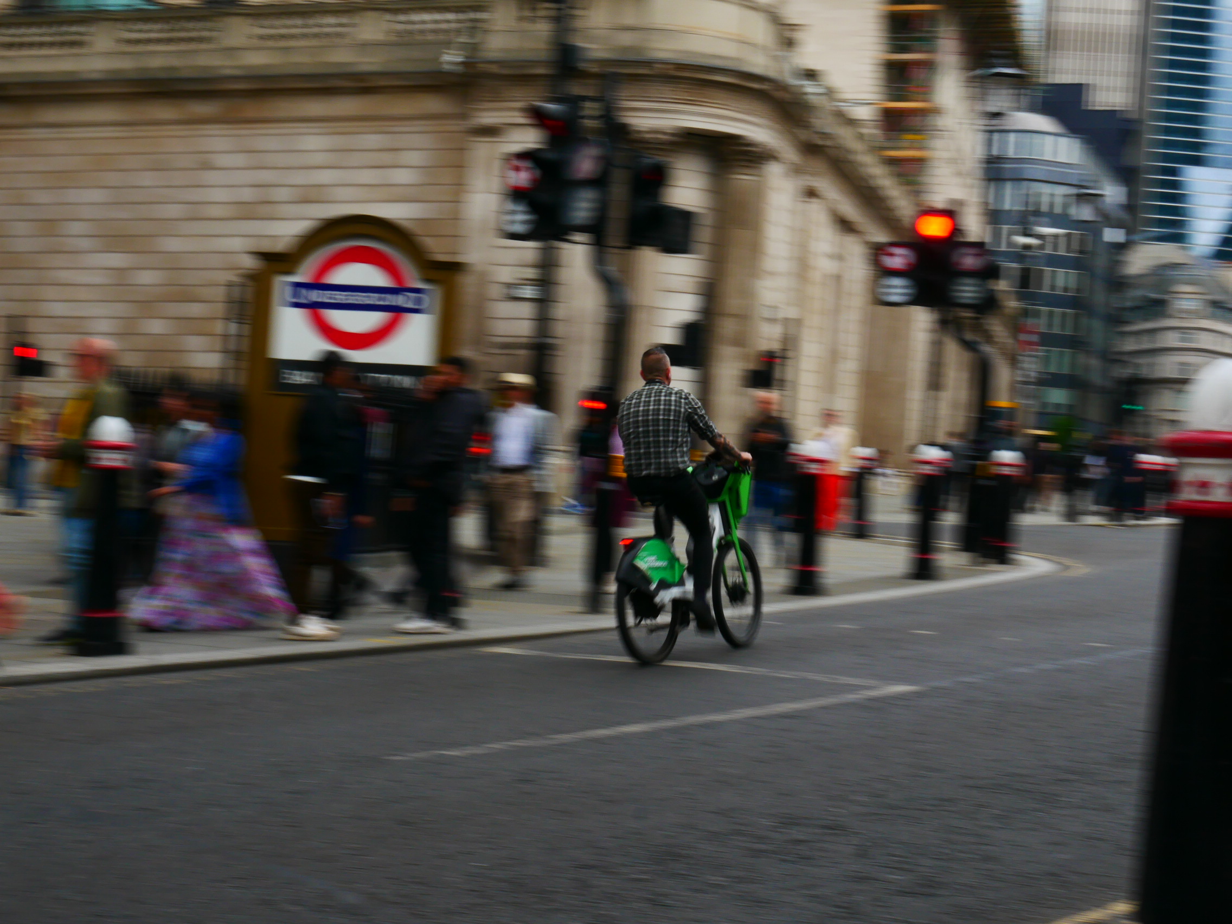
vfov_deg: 26.1
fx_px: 1993
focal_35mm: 56
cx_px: 616
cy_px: 462
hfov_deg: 34.3
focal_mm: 28
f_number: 22
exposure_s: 1/25
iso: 200
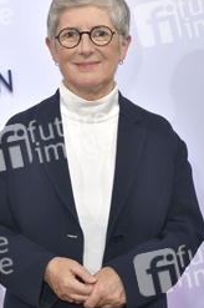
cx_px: 85
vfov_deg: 27.6
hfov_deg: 18.6
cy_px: 205
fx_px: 622
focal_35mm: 73
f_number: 7.1
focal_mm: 45
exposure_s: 1/160
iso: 320
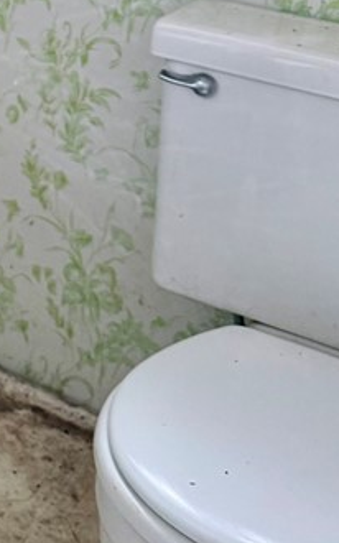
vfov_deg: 23.2
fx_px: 1169
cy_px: -166
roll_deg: -1.9
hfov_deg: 14.8
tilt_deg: -7.1
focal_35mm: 79
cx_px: -234
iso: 200
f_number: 1.78
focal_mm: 6.76
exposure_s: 1/131
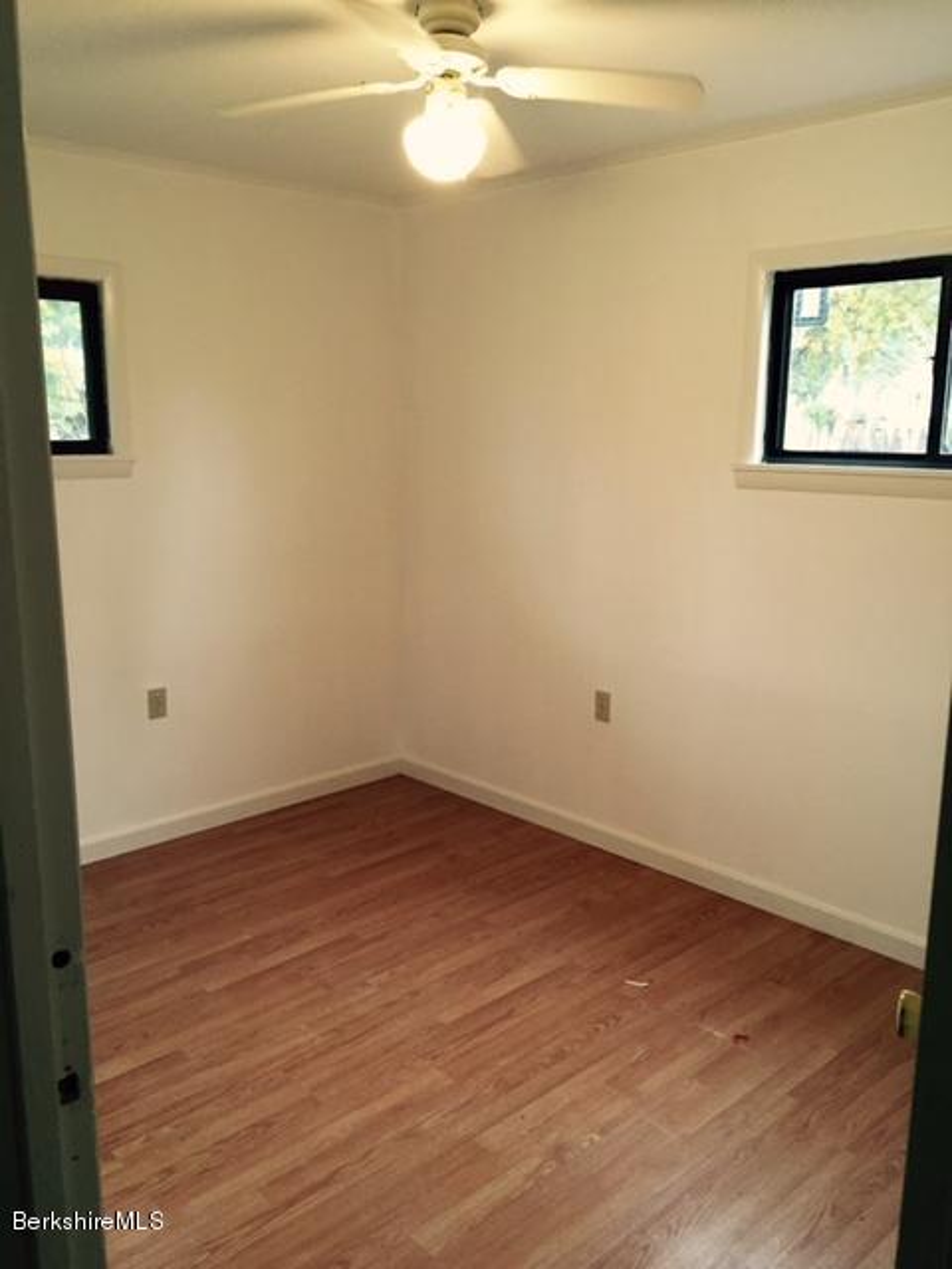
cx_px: 476
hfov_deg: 48.2
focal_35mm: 29
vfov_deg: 61.7
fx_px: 1063
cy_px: 634
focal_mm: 4.15
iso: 125
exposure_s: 1/30
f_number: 2.2
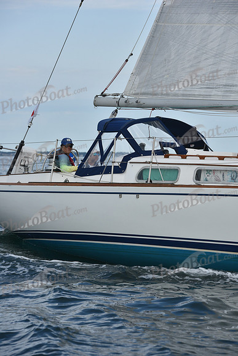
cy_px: 178
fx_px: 1338
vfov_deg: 15.2
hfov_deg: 10.2
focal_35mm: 135
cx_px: 119
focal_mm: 135
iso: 320
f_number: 8
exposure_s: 1/1000
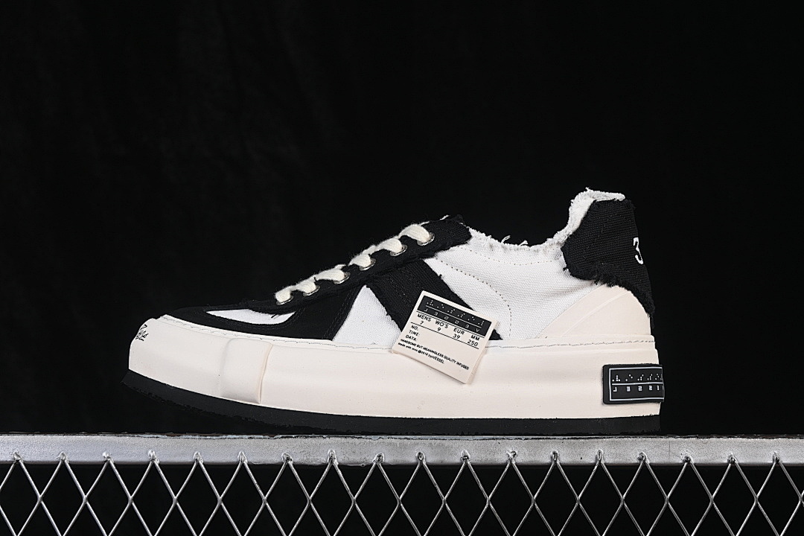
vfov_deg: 18.2
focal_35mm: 75
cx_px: 402
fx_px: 1675
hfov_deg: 27.0
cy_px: 268
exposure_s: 1/80
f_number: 8
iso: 160
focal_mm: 50
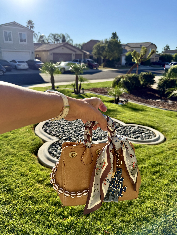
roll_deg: -1.6
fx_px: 164
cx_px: 88
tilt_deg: -18.0
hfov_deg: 56.8
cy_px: 118
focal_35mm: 24
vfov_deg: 71.6
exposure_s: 1/3145
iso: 80
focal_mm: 6.76
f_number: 1.78
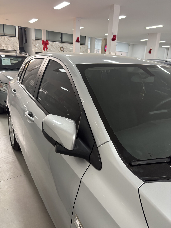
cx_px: 86
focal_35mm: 26
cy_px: 114
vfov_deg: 67.3
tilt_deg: -16.8
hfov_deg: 53.1
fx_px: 171
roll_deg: -3.8
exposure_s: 1/77
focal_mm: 5.96
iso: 125
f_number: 1.6
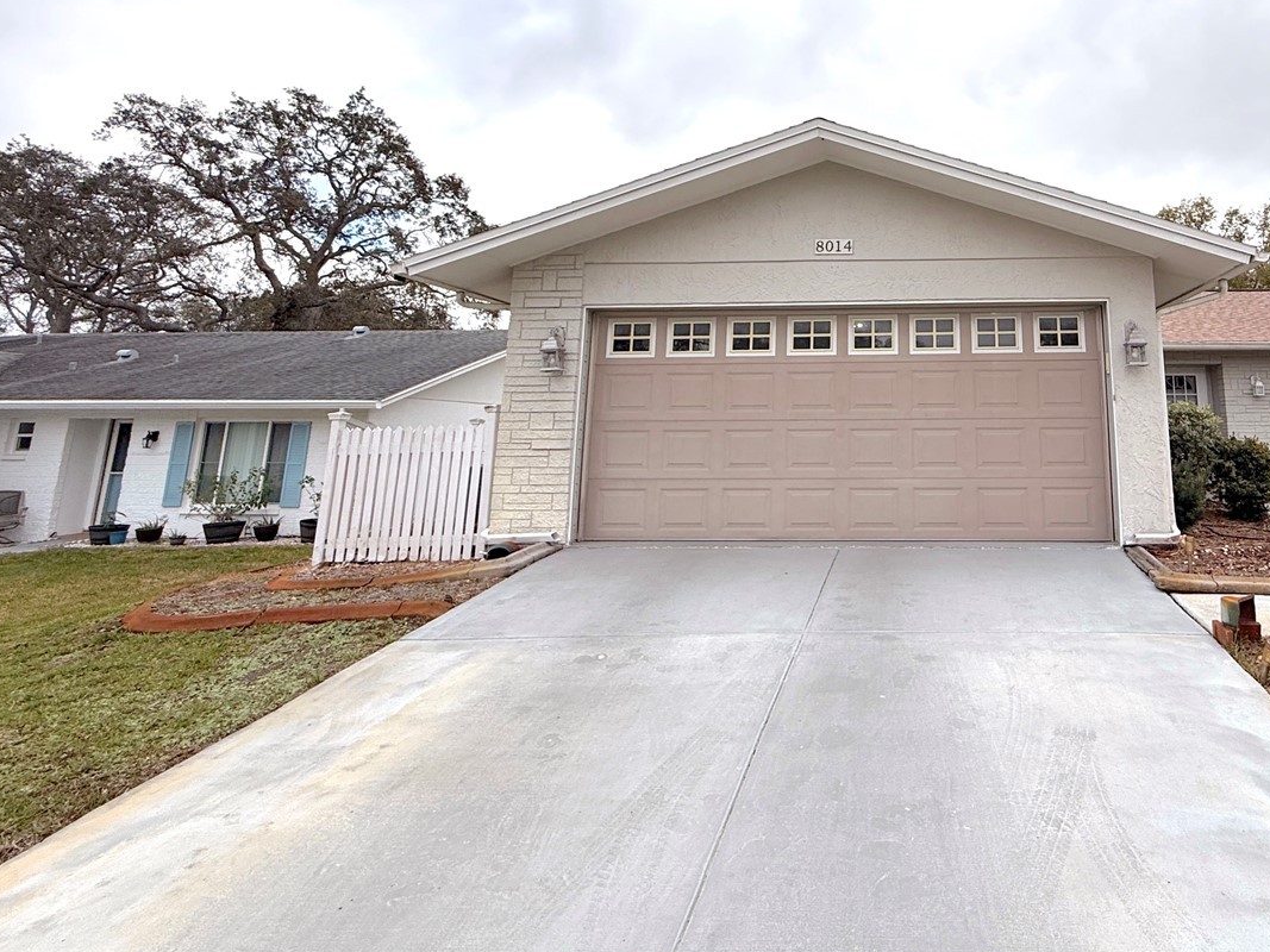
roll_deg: -0.7
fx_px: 770
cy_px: 287
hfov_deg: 75.5
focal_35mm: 21
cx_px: 886
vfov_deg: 61.2
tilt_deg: +11.0
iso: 50
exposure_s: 1/1848
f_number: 2.2
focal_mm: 2.22
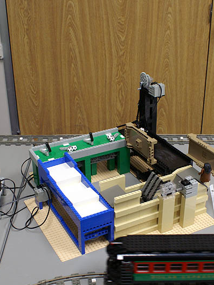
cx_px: 127
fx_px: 445
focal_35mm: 54
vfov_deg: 35.6
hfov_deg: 27.0
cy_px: 147
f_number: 4
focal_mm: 22
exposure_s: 1/40
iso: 500
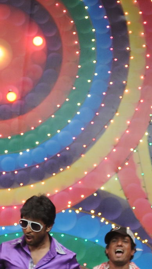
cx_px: 44
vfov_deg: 5.4
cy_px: 236
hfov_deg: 3.0
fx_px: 2864
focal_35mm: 400
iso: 400
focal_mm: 86
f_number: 2.8
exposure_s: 1/80
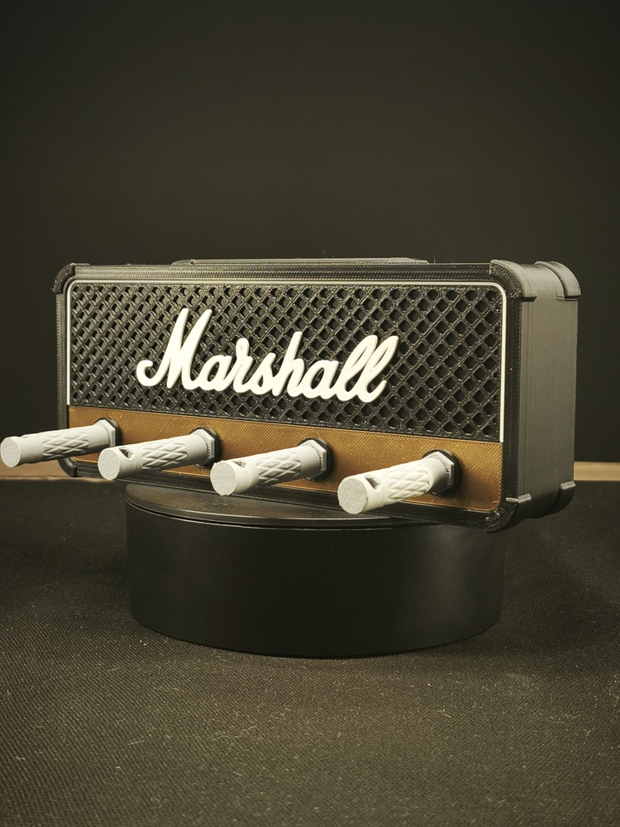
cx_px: 310
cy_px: 414
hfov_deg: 25.2
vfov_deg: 33.2
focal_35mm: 58
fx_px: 1385
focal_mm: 5.35
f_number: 1.7
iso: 100
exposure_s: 1/10
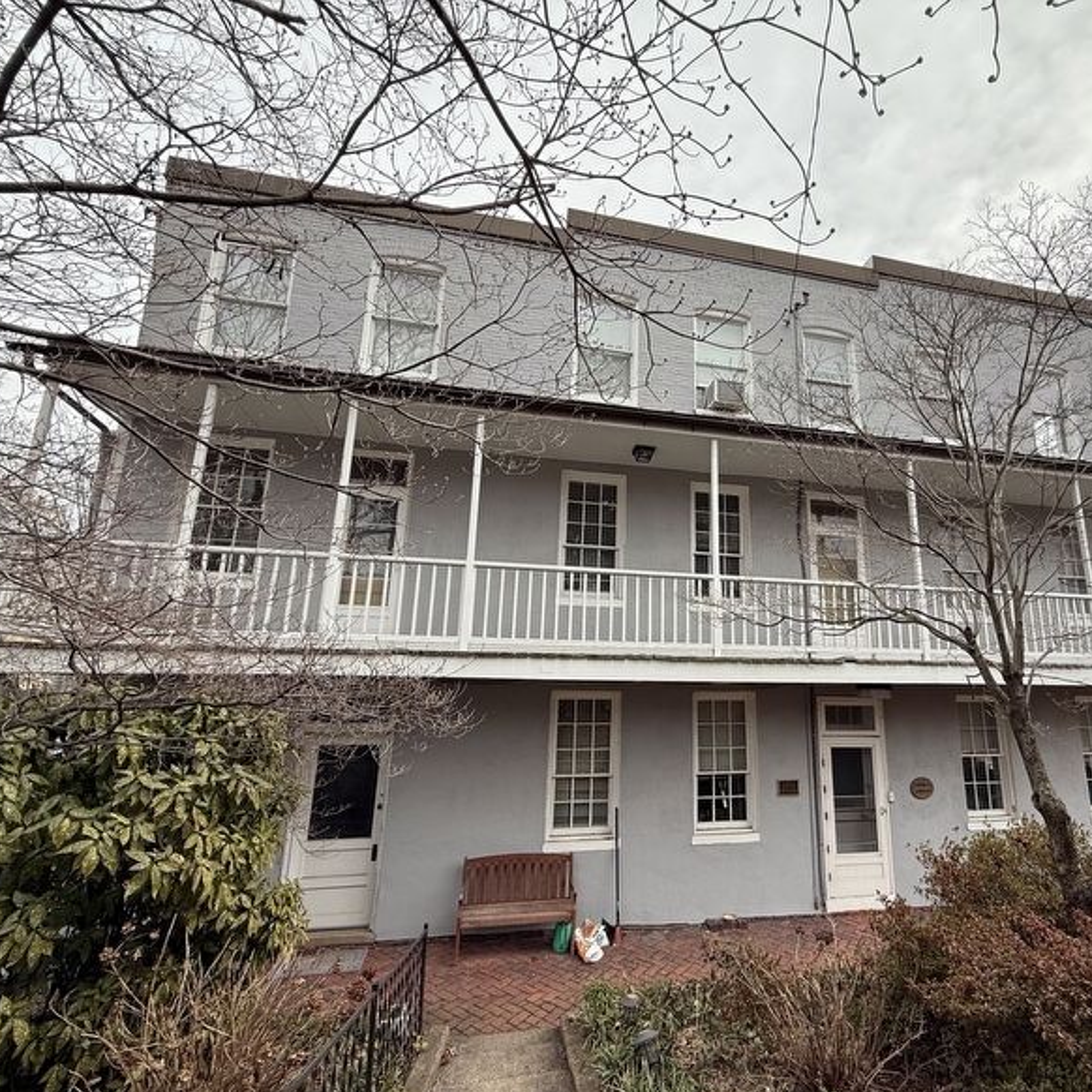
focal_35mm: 17
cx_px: 662
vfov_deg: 83.9
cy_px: 561
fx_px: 607
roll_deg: -1.3
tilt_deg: +13.8
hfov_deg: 82.8
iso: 50
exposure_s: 1/400
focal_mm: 2.22
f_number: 2.2
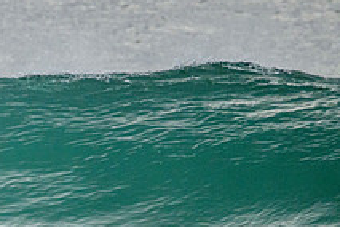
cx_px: -43
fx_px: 22967
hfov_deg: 0.8
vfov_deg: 0.6
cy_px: 301
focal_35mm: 2432
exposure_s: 1/2000
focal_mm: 800
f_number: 11
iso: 1600
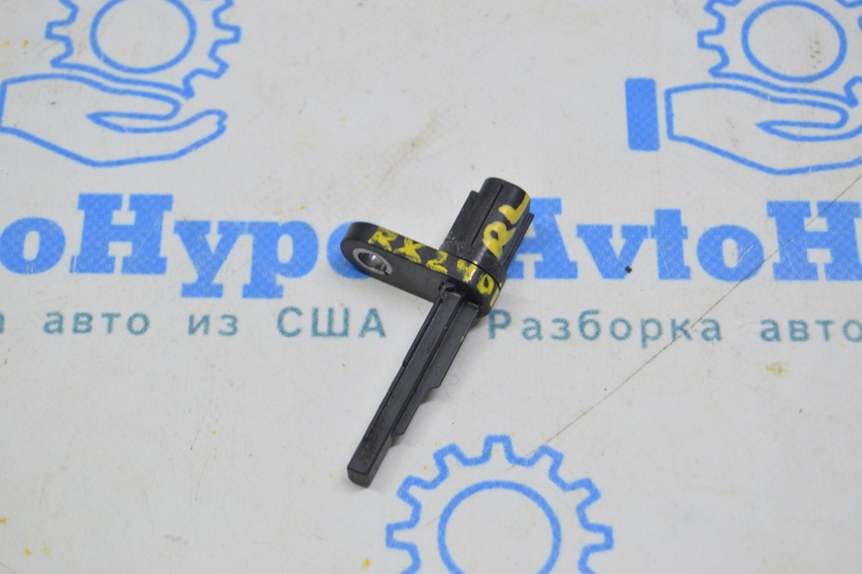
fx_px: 1974
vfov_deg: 16.5
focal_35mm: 82
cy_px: 287
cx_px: 431
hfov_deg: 24.6
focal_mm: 55
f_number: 5.6
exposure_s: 1/20
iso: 400
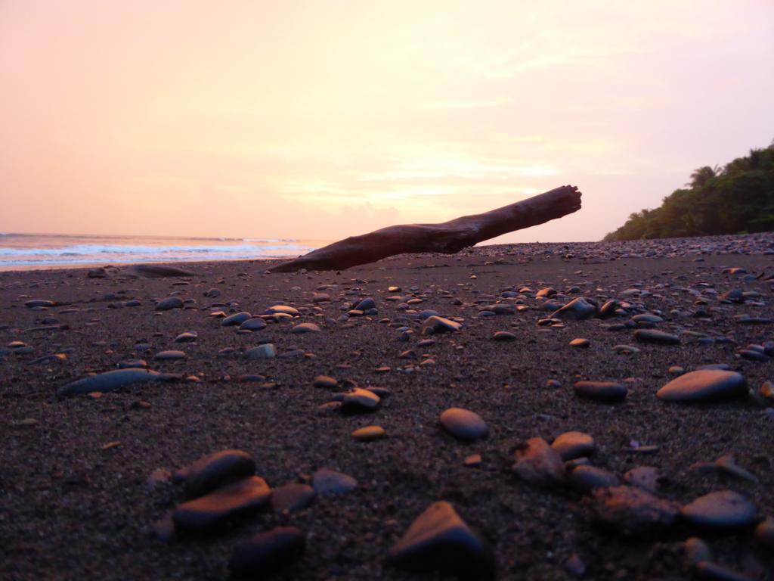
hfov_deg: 71.6
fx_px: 537
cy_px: 290
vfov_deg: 56.8
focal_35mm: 24
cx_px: 387
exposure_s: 1/15
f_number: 3.3
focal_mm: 4.3
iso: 400
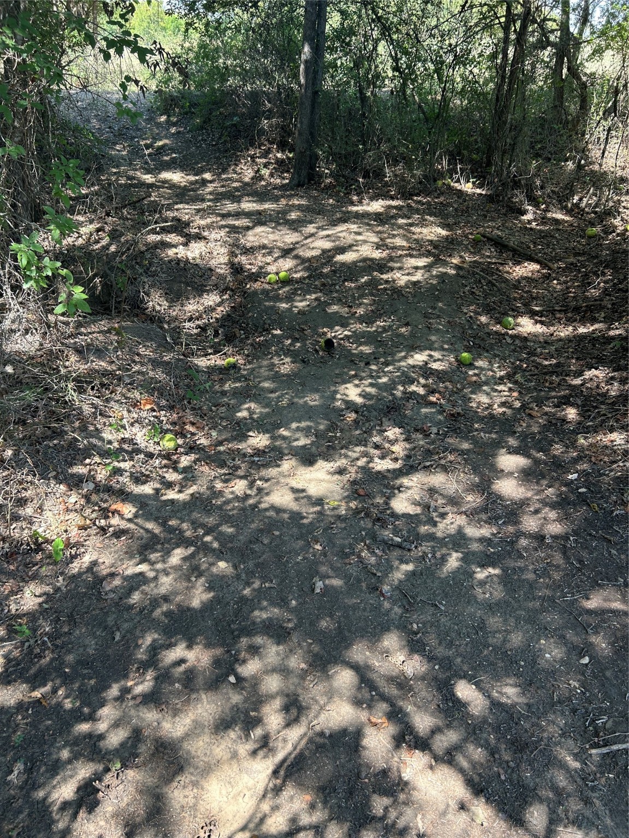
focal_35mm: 26
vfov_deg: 67.3
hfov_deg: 53.1
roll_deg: -4.7
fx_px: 630
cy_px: 419
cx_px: 314
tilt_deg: -29.1
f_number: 1.5
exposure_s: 1/169
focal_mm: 5.7
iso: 40
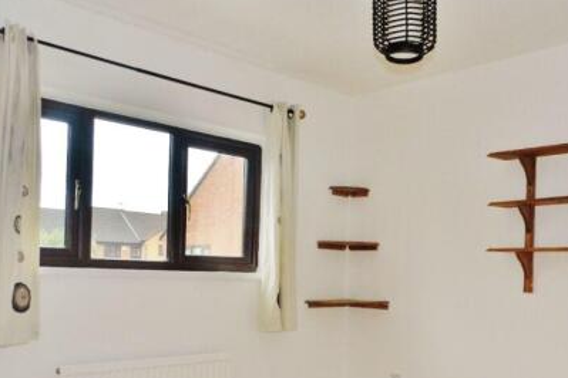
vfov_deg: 34.4
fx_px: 600
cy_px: 278
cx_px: 355
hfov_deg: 50.2
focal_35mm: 38
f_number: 8.9
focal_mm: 4.5
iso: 100
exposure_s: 1/30
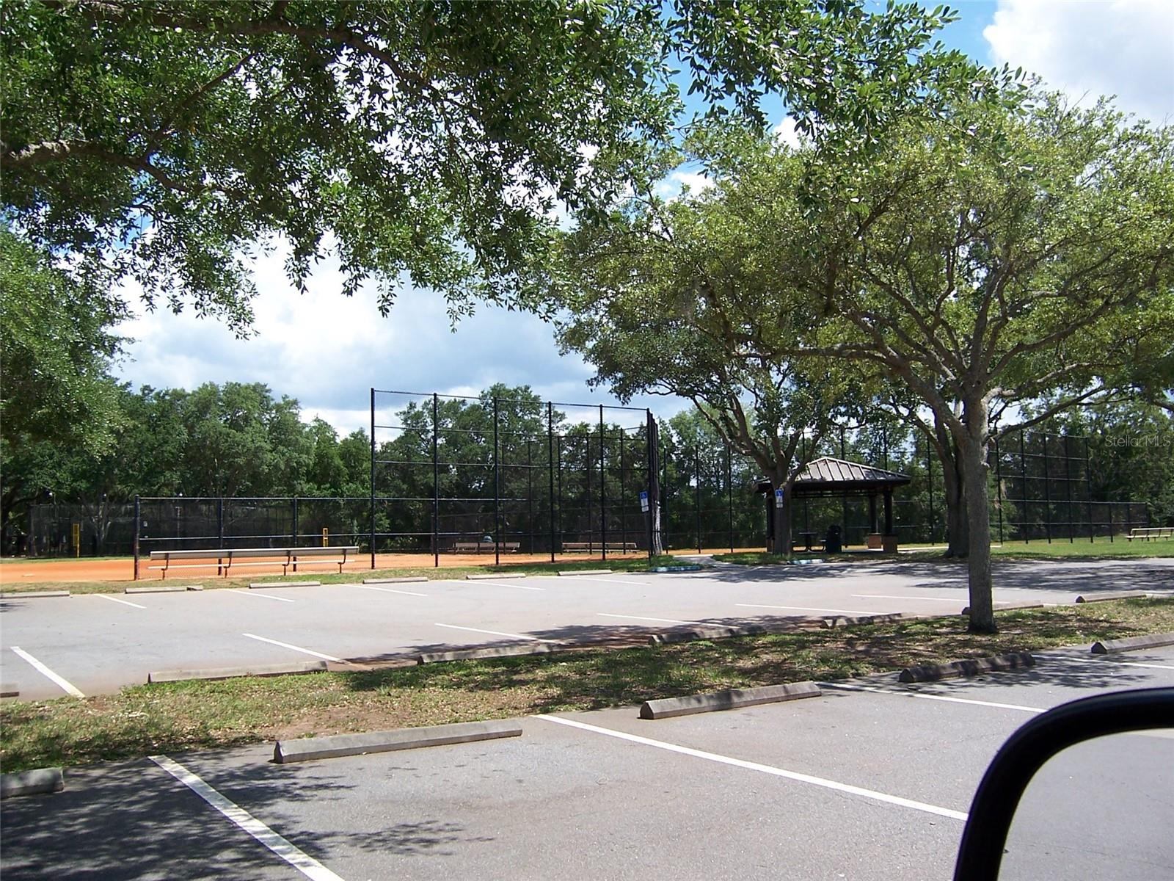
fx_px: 1119
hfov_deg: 55.4
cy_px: 440
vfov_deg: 42.9
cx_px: 587
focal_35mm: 33
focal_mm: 5.5
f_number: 3.4
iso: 80
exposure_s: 1/750
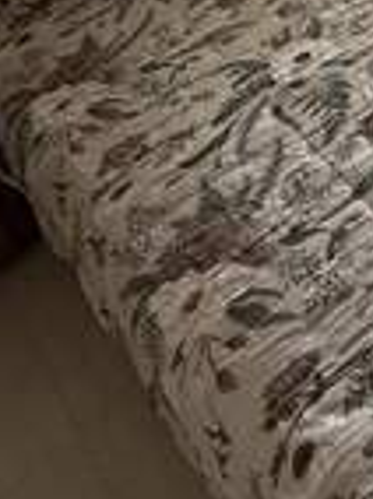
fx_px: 721
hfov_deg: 21.4
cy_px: -177
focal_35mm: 50
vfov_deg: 29.4
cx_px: 637
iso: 100
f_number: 2.2
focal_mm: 2.22
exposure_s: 1/99
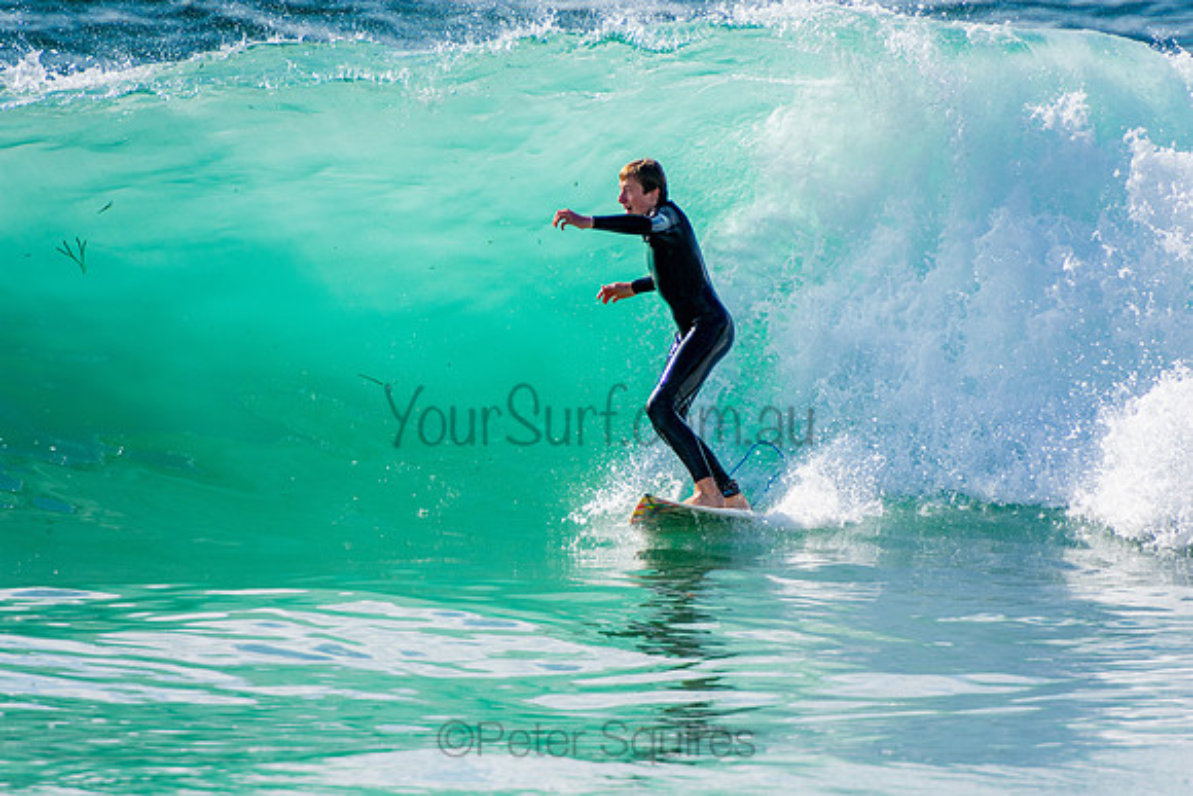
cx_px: 596
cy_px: 398
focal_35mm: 600
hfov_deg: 3.4
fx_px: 19887
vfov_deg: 2.3
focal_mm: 400
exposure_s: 1/2000
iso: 320
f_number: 5.6
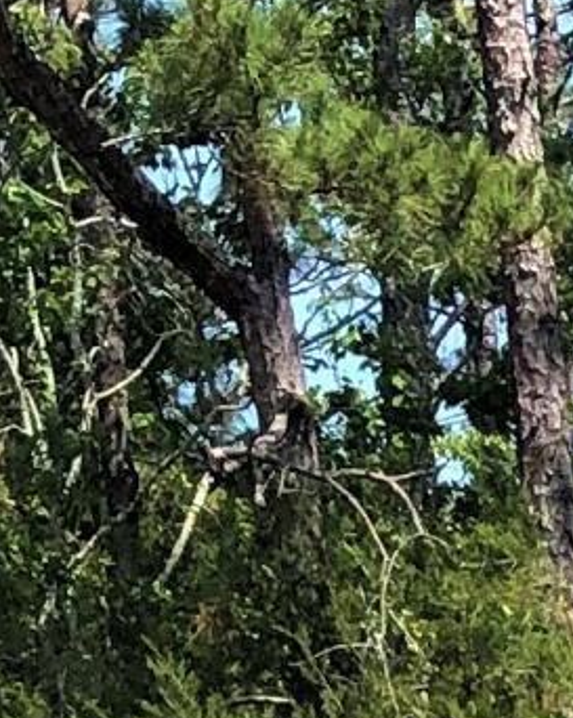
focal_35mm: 240
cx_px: 1801
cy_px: 2171
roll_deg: +0.0
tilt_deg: -11.9
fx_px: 5094
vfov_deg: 7.2
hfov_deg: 5.9
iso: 20
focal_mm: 3.99
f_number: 1.8
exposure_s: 1/1389
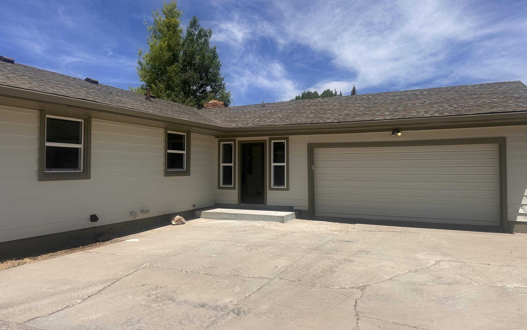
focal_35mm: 26
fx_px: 373
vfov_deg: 47.6
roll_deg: -0.3
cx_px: 265
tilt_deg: +3.6
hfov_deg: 70.4
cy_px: 151
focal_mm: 6.86
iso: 80
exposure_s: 1/7042
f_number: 1.78
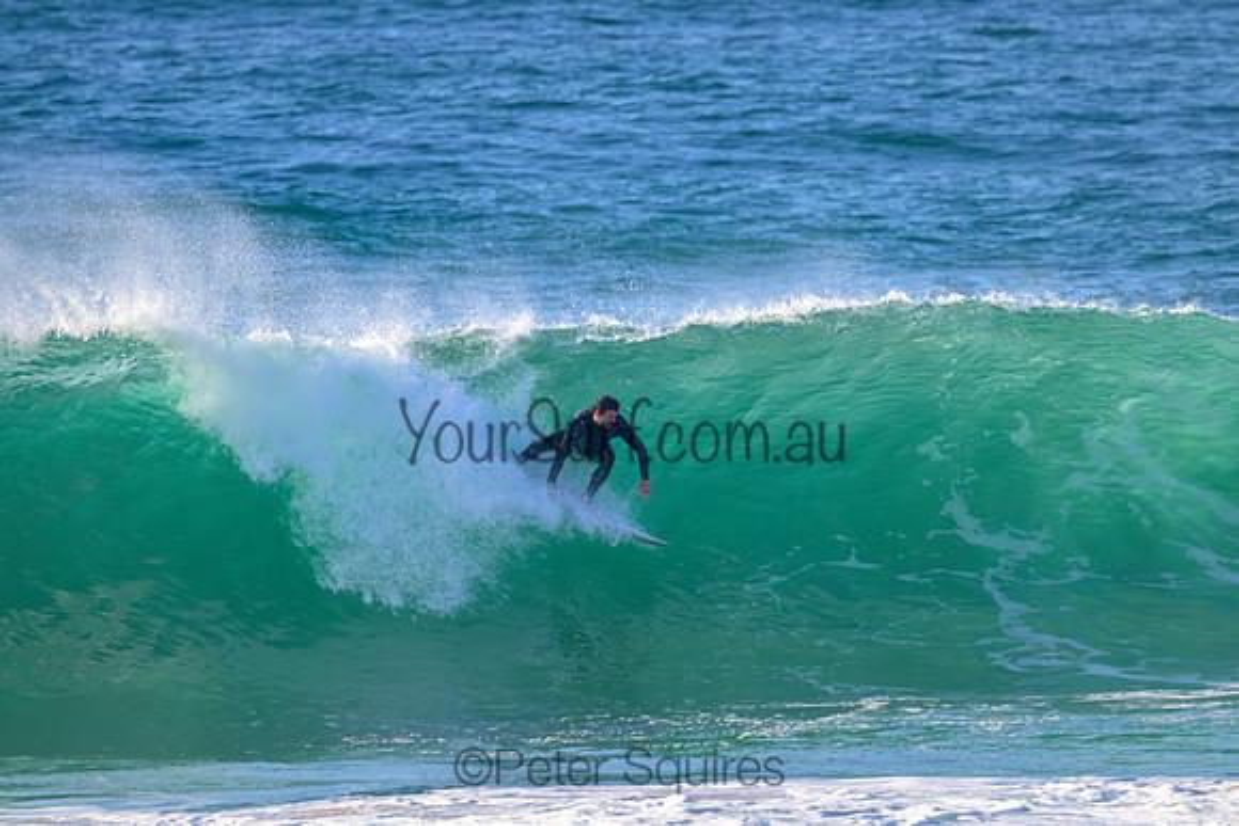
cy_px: 413
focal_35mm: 800
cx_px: 620
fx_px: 27538
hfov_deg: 2.6
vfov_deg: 1.7
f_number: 11
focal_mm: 800
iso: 2000
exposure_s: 1/1250
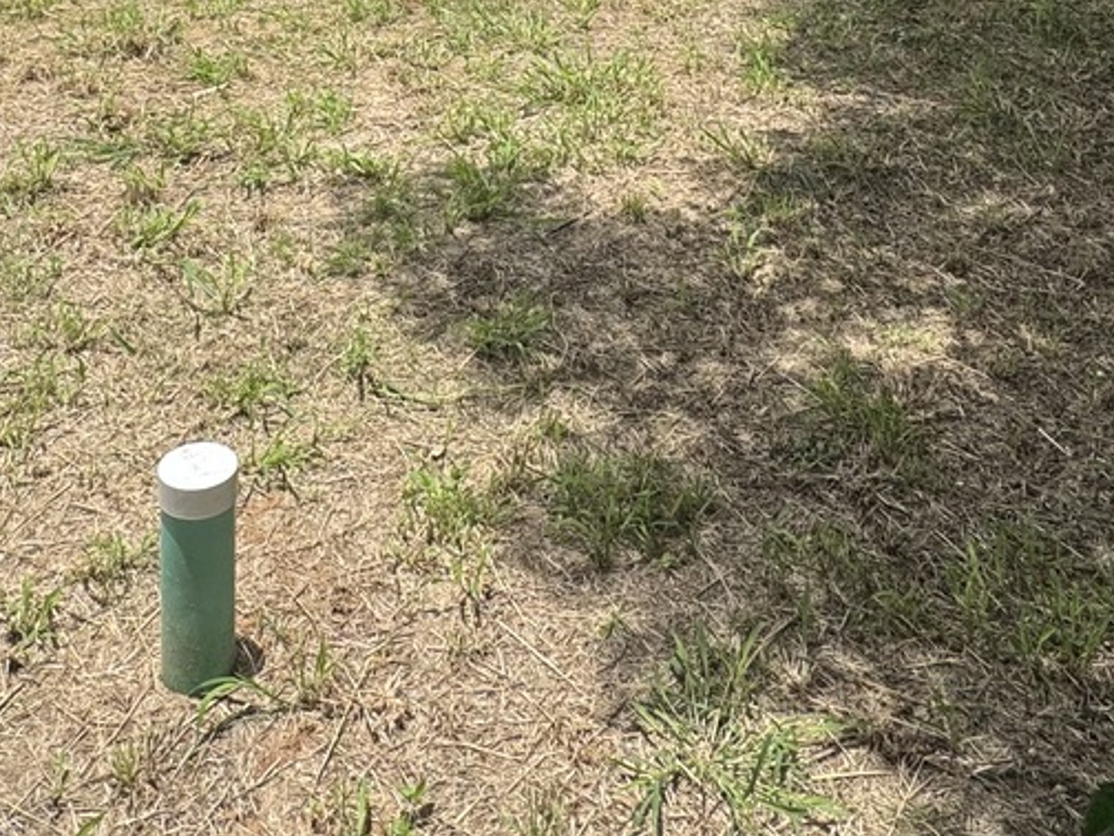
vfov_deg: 30.5
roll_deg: -0.4
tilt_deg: -7.1
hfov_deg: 46.4
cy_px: -168
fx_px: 1287
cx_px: 429
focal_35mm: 40
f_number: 2.2
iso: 50
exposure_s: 1/1709
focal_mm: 2.22
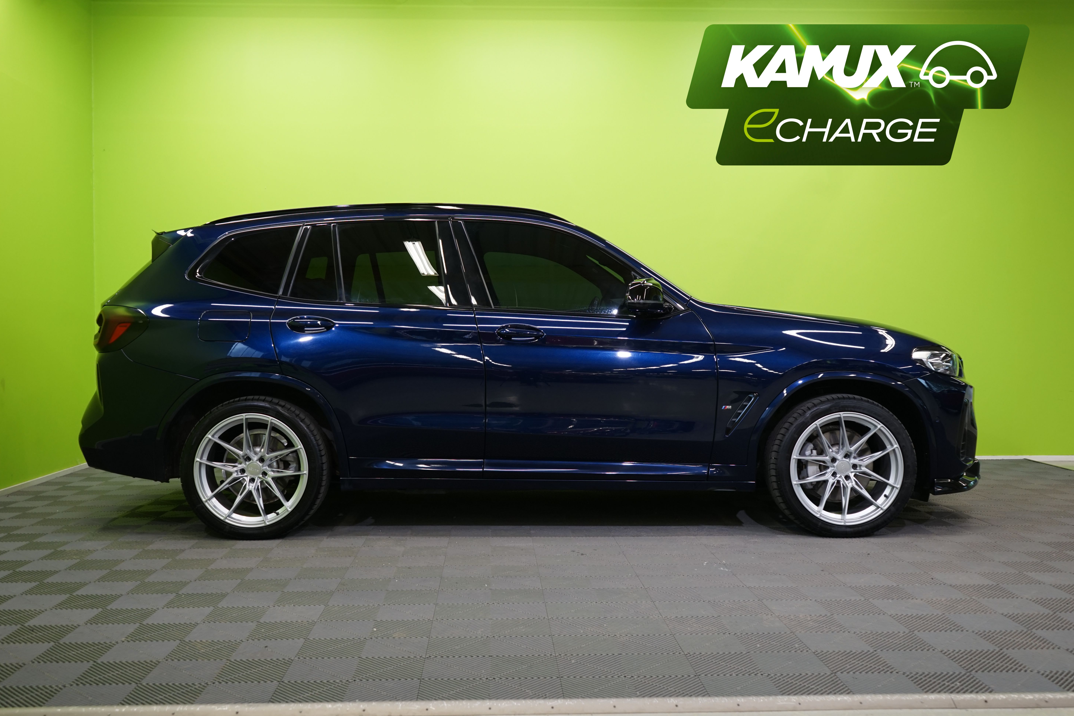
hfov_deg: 57.2
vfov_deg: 40.0
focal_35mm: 33
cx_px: 526
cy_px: 353
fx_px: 984
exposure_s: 1/30
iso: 640
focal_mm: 32
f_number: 5.6
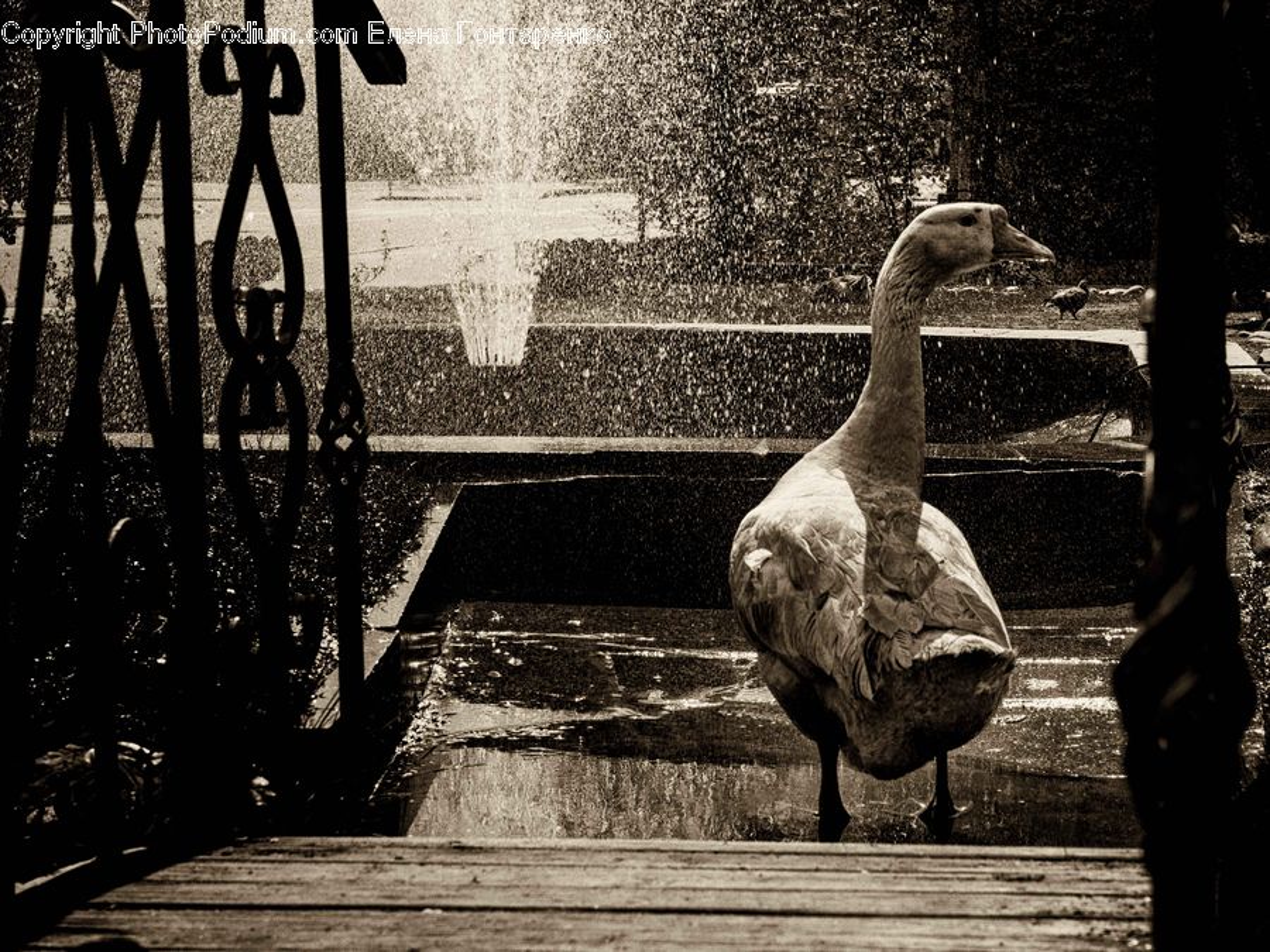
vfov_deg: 18.4
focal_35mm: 80
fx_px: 2935
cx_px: 635
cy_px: 476
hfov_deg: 24.4
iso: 200
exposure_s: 1/640
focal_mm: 40
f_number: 8
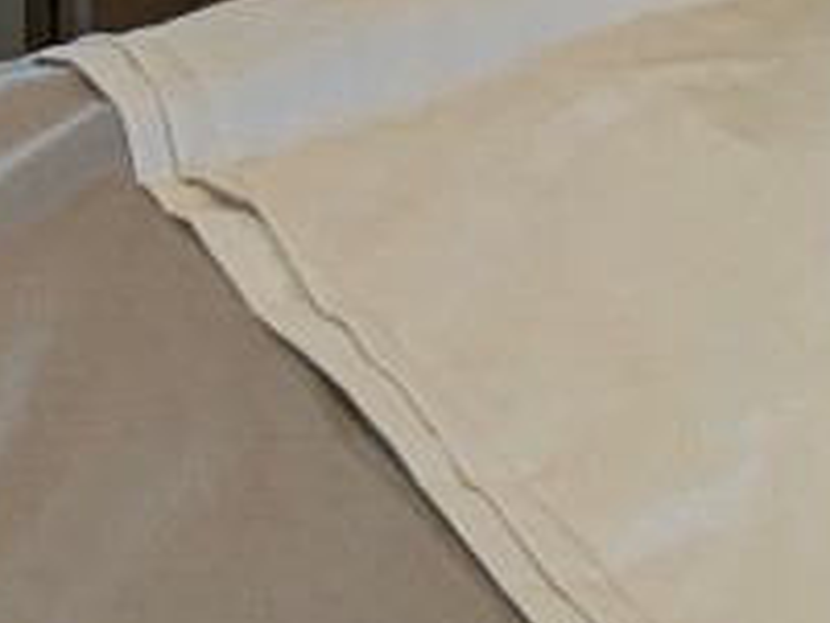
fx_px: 2663
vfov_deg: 10.6
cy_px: -1044
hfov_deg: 17.7
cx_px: 382
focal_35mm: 111
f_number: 2.2
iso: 210
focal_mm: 2.35
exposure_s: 1/218
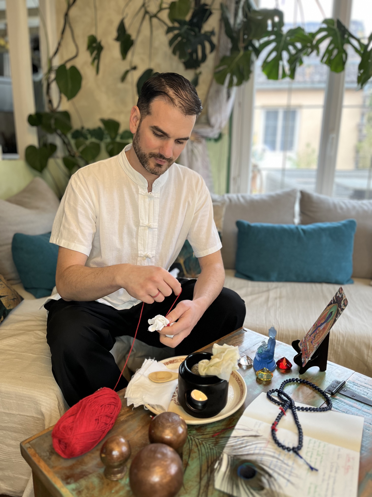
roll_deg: -0.5
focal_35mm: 26
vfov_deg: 67.3
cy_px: 248
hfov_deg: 53.1
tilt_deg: -14.8
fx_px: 373
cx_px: 186
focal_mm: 5.1
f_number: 1.6
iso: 160
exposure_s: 1/50
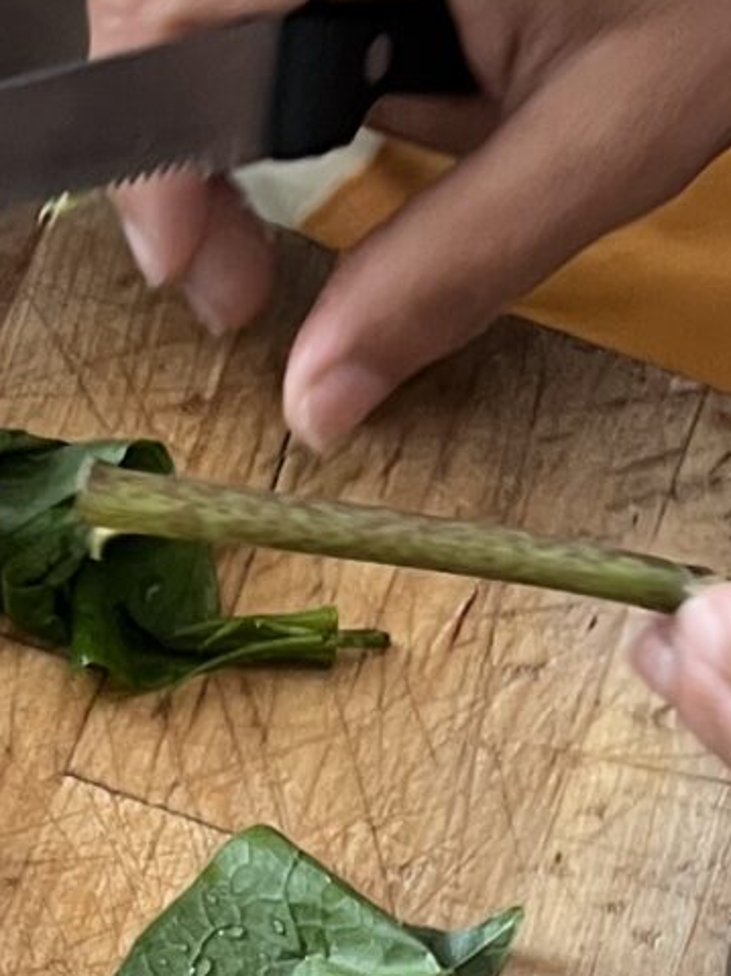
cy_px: 1542
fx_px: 3916
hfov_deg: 10.2
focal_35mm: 139
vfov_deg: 13.3
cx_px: -476
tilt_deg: -71.6
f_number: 1.5
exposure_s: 1/60
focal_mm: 5.7
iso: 160
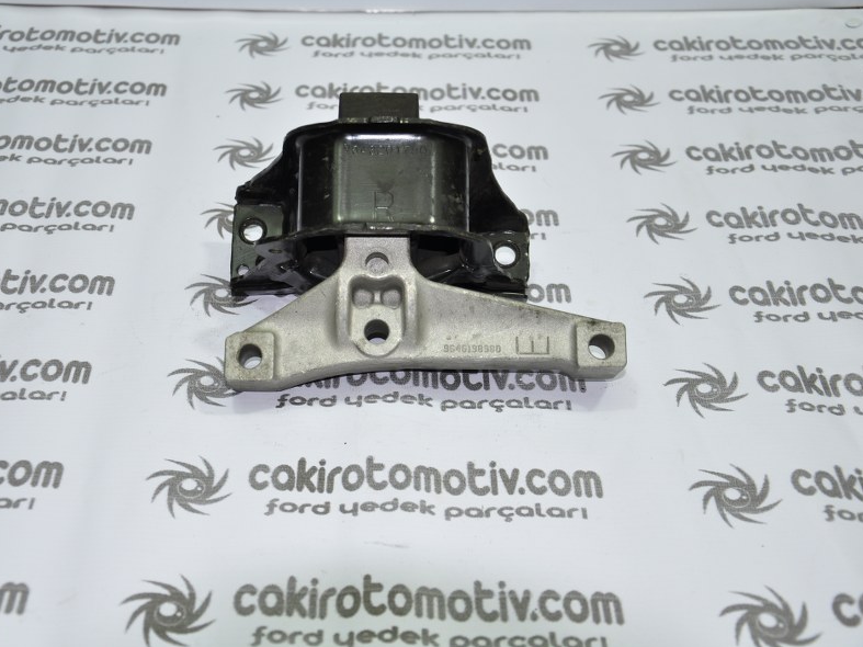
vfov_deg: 26.1
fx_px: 1396
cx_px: 379
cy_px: 322
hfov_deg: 34.3
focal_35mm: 56
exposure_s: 1/40
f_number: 5
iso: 200
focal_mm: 34
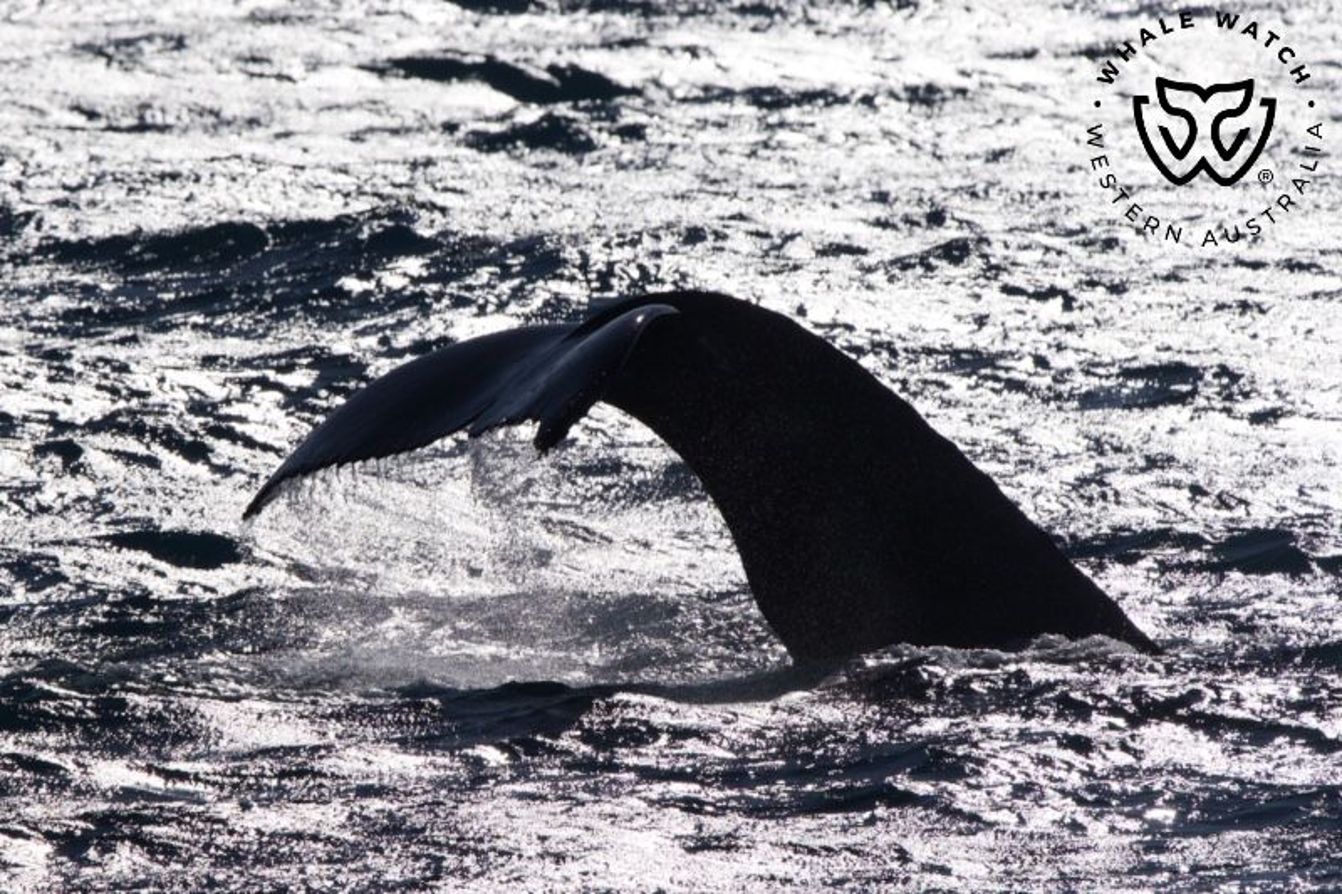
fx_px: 20162
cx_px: 671
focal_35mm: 541
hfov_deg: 3.8
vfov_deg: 2.5
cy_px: 447
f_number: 8
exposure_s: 1/3200
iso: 100
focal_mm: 541
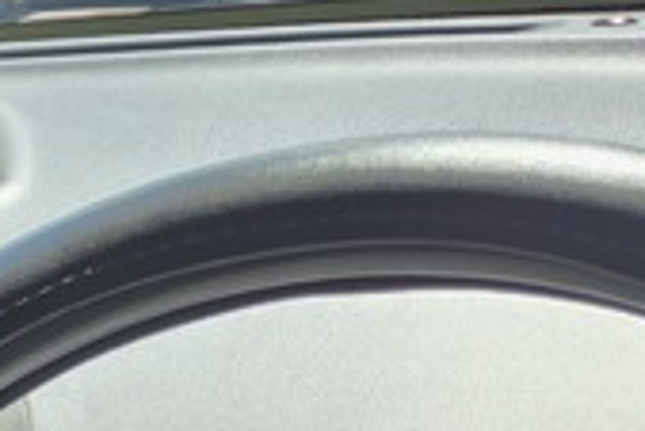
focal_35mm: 113
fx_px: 2026
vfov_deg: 11.2
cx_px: -649
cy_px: 812
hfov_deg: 14.8
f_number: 1.8
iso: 64
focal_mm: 5.4
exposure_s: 1/180
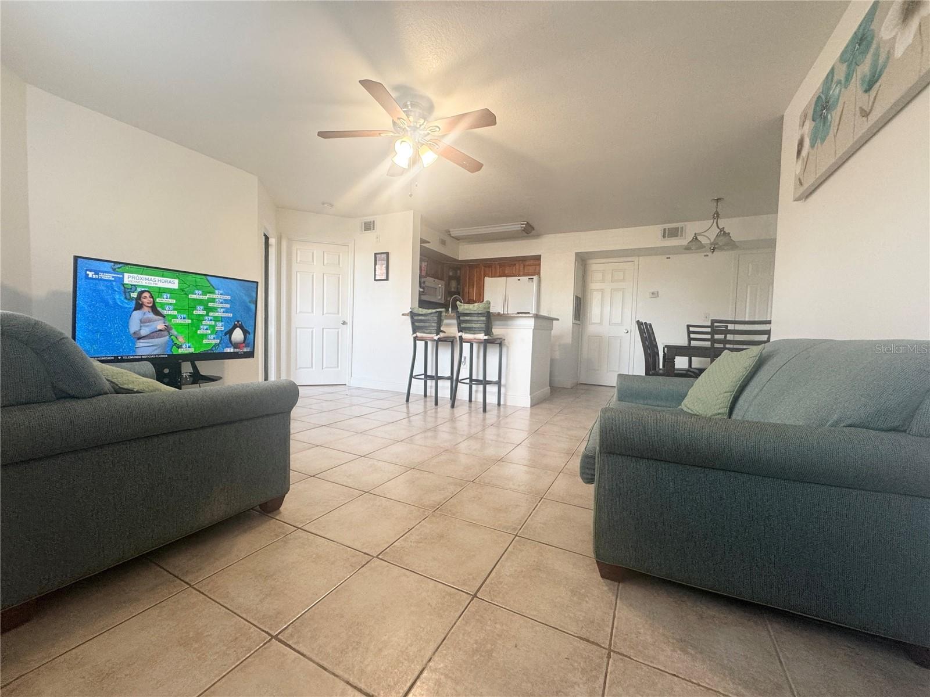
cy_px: 348
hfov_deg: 102.1
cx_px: 465
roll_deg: -1.9
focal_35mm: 14
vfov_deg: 85.7
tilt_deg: -3.0
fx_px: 376
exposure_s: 1/99
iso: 200
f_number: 2.2
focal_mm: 2.22
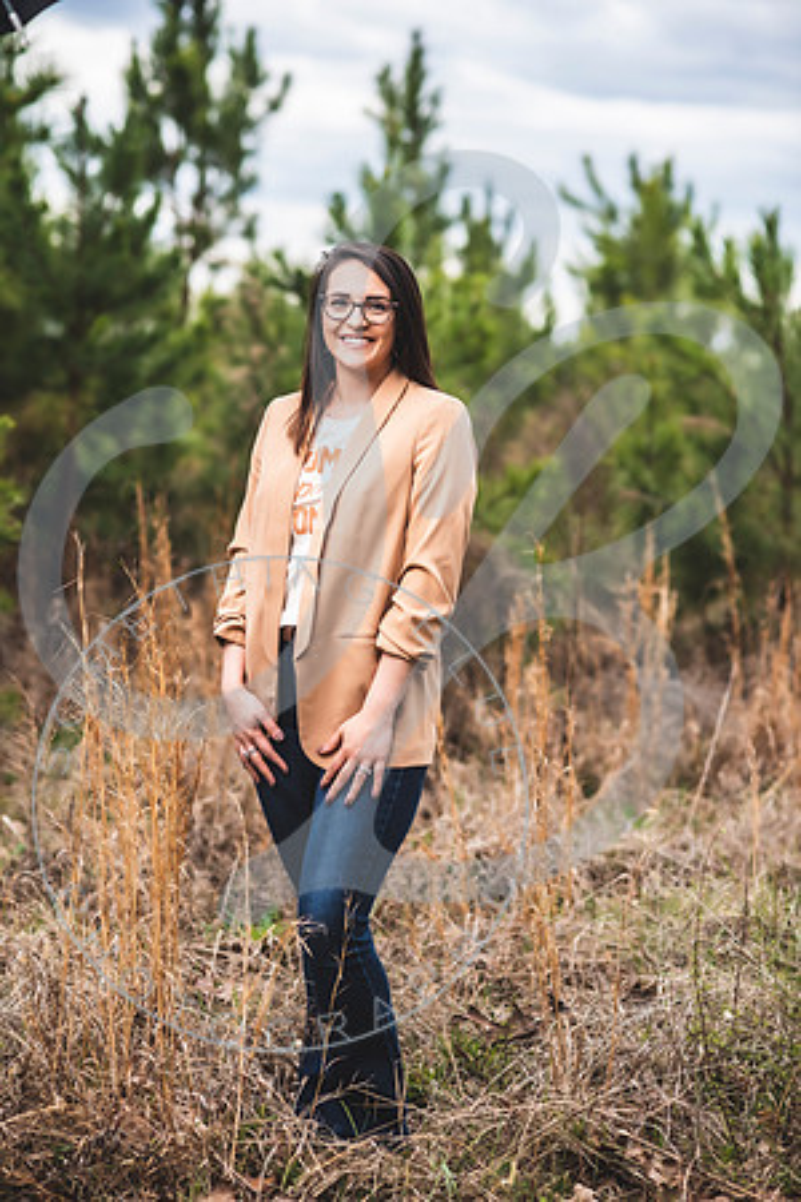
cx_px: 400
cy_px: 601
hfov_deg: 16.1
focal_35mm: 85
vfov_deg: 23.9
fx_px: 2837
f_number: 2.8
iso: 100
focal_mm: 85
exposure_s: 1/640
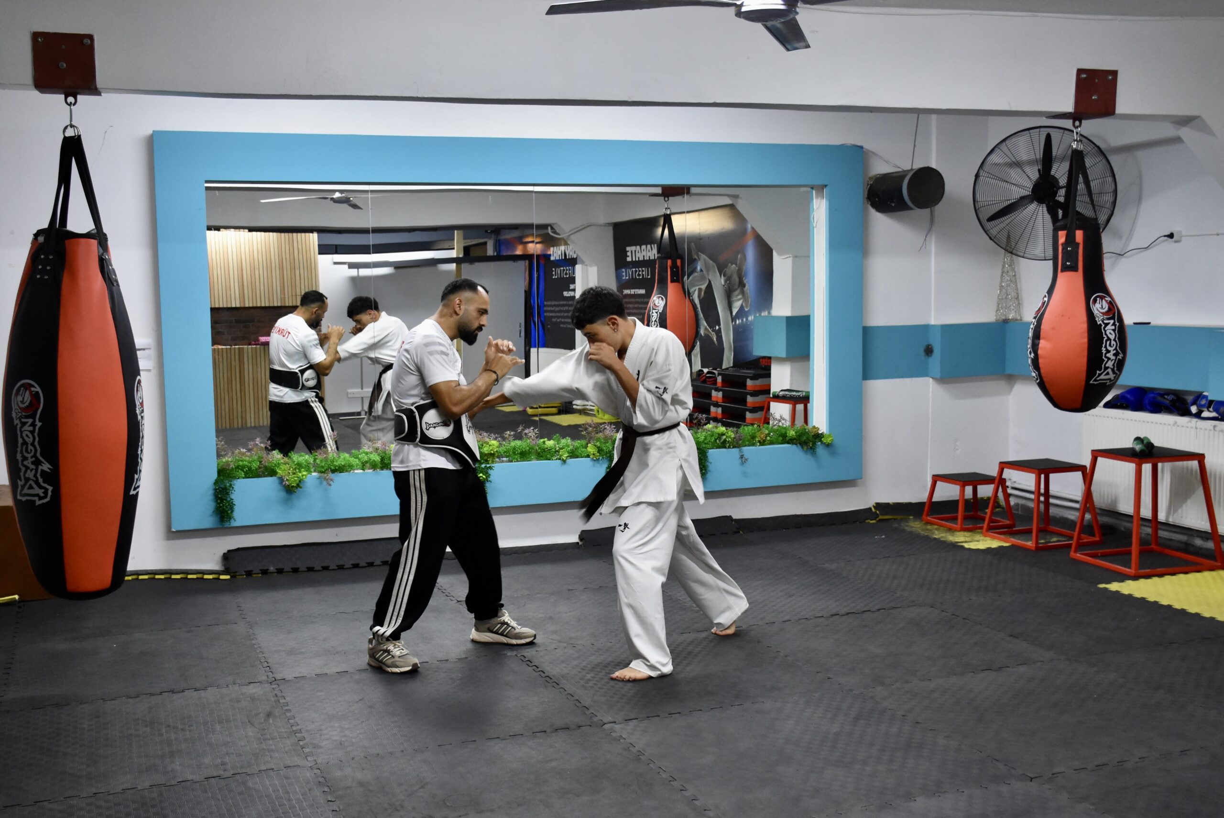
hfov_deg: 55.1
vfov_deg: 38.4
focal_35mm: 34
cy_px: 409
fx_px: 1174
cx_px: 612
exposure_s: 1/80
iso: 1250
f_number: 4.5
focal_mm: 23
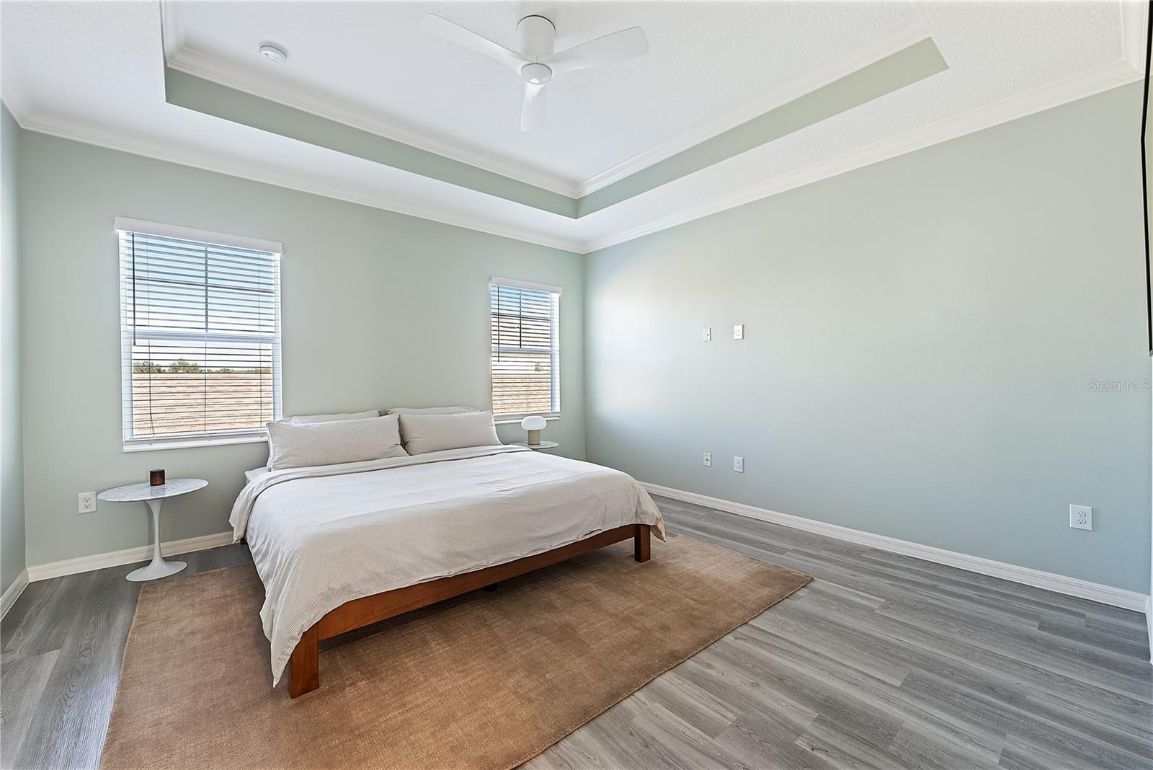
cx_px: 576
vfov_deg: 81.3
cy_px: 385
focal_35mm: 14
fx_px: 449
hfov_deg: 104.2
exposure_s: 1.3
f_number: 8
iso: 100
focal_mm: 14
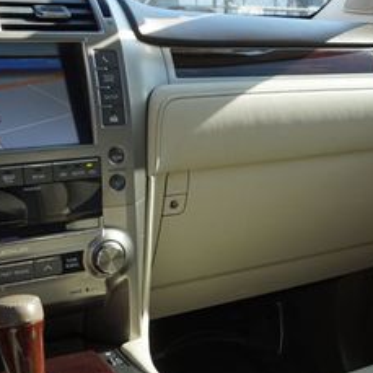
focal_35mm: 57
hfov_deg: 29.5
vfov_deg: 29.8
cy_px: 249
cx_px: 288
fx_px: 695
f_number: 5
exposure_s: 1/80
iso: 100
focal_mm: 16
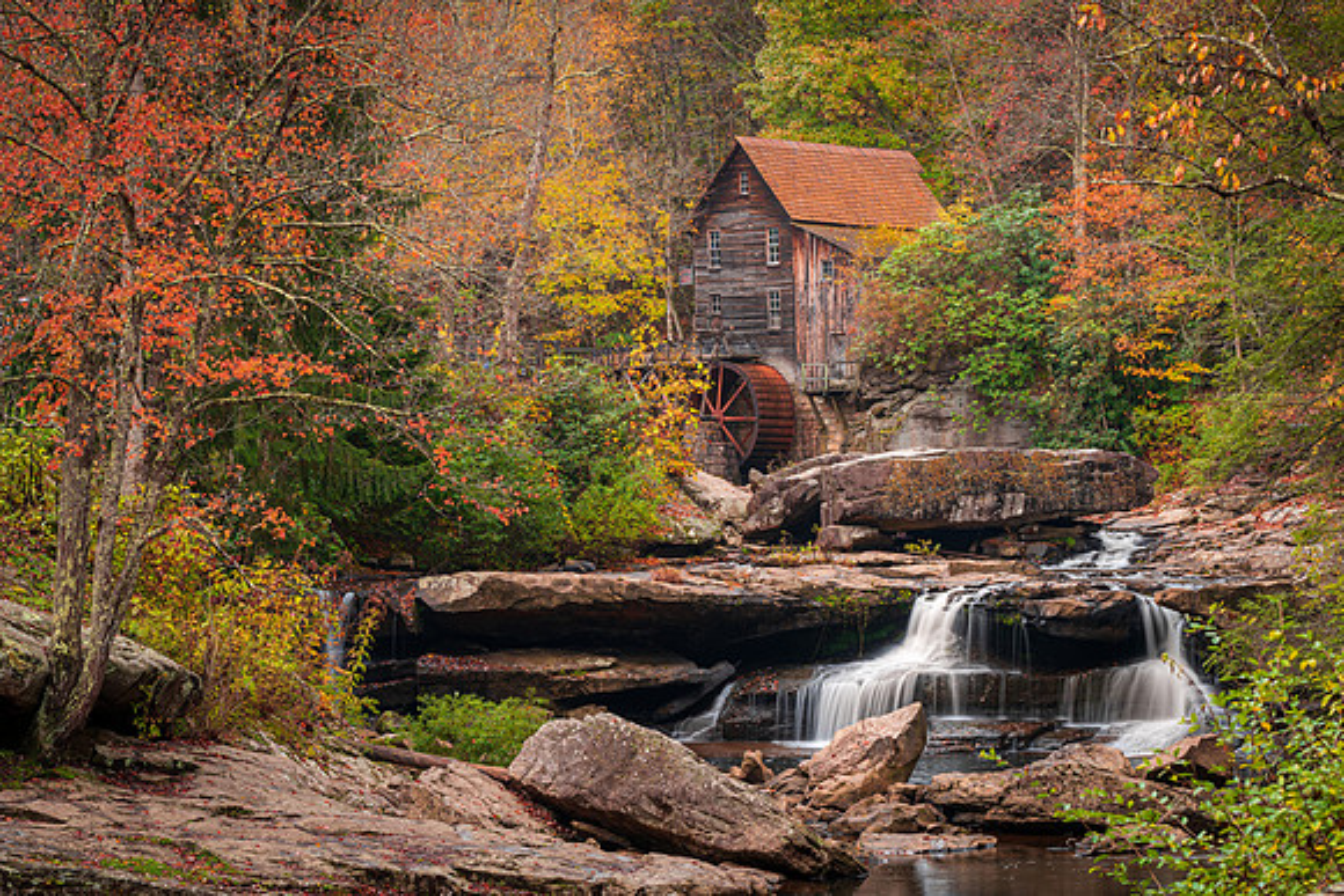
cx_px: 672
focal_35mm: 102
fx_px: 3809
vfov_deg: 13.4
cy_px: 448
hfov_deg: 20.0
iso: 64
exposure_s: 1/1.25
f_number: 13
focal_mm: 102
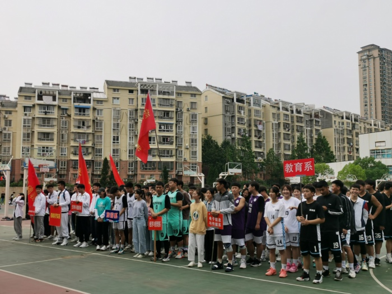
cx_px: 196
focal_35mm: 39
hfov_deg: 47.9
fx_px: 442
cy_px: 147
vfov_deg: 36.8
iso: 50
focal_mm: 5.58
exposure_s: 1/1934
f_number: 1.8
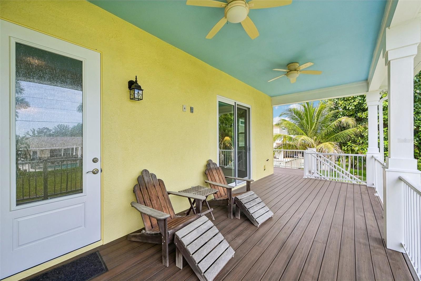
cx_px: 210
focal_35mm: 14
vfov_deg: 81.2
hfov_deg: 104.3
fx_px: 164
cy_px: 140
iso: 400
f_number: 8
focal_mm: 14
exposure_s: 1/320
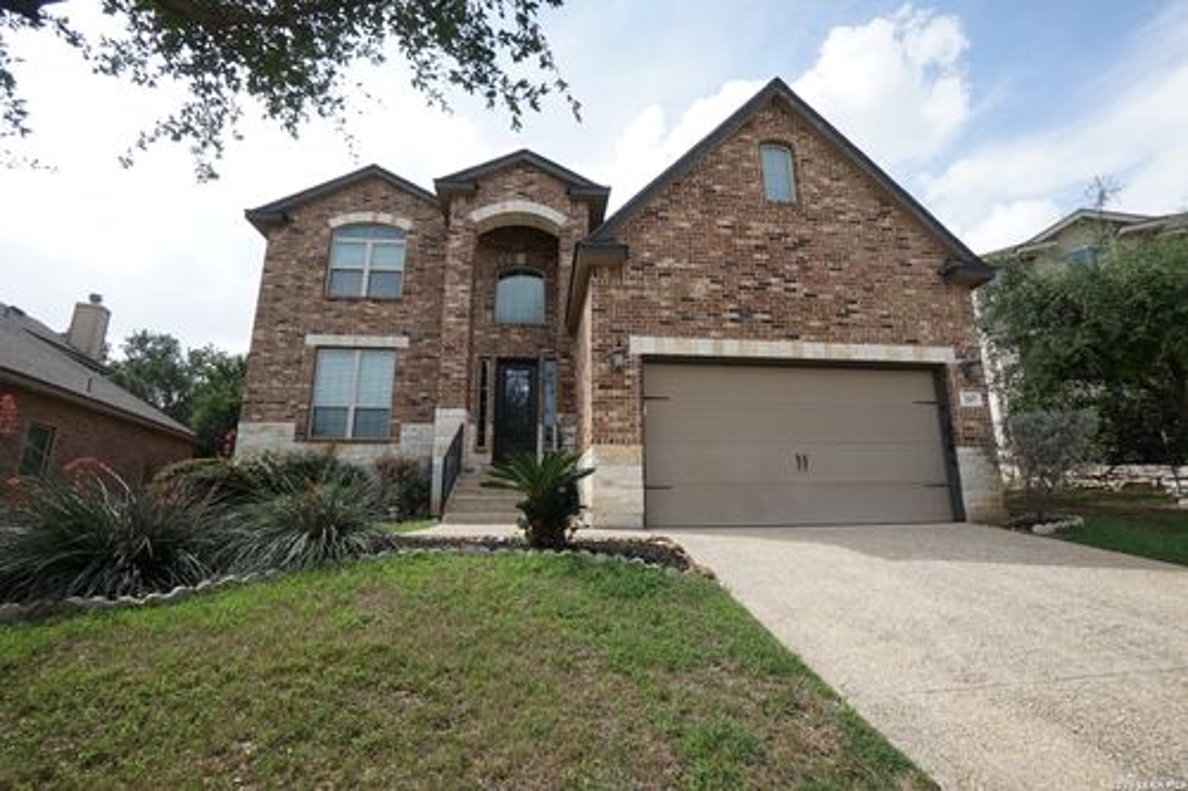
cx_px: 594
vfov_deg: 77.3
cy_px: 396
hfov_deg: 100.4
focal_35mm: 15
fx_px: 495
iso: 100
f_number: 9
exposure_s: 1/160
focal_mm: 10
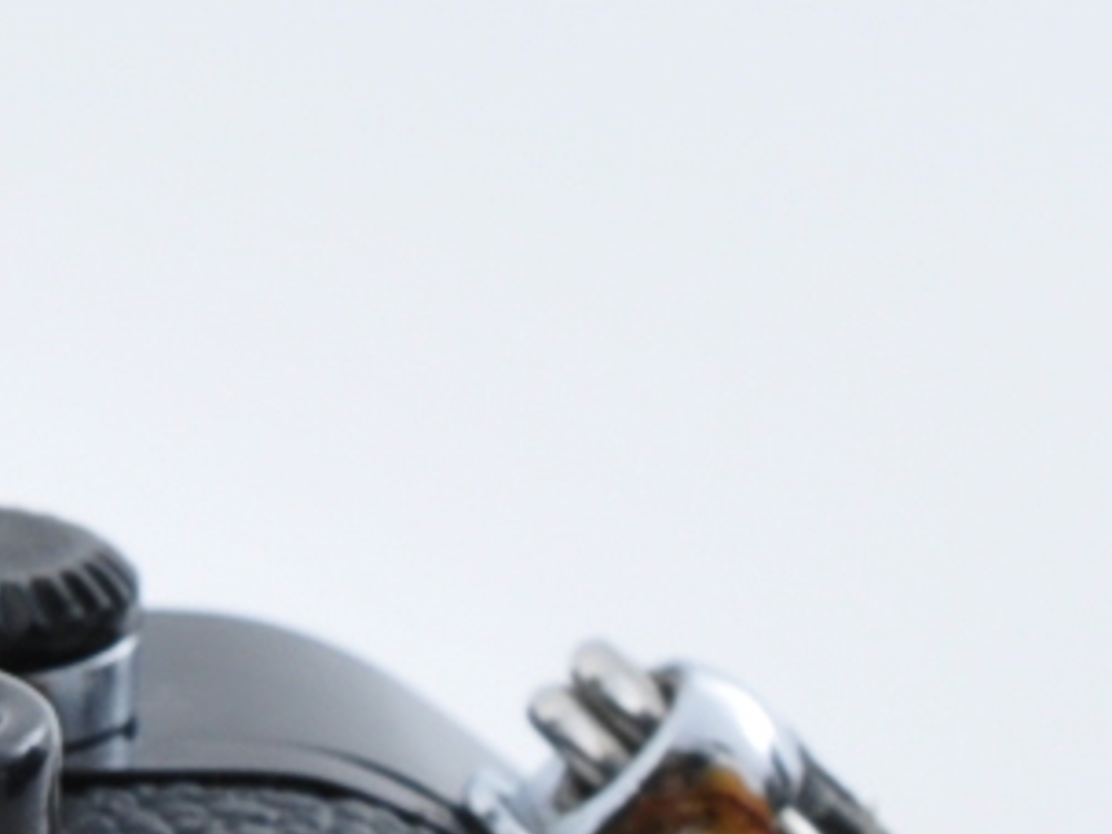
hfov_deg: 4.6
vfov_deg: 3.6
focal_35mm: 407
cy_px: 1478
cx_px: -2348
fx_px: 13074
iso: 200
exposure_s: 1/200
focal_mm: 40
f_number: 16
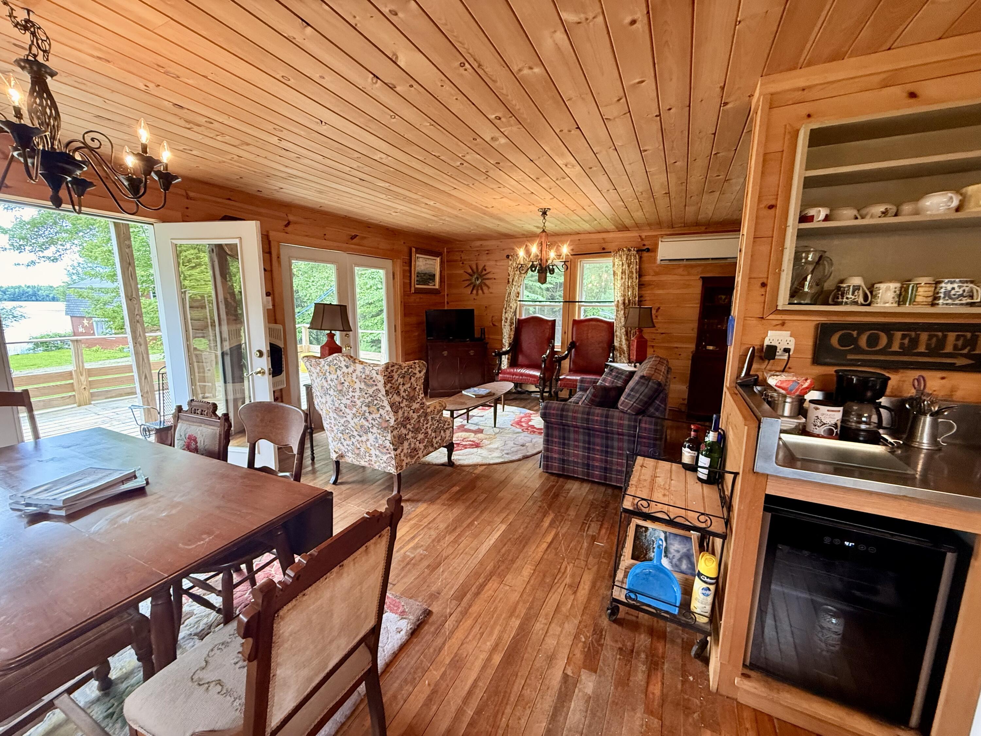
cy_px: 368
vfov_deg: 85.7
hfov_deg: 102.1
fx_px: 397
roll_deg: -0.8
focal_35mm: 14
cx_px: 490
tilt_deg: -9.0
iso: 320
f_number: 2.2
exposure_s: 1/120
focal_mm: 2.22
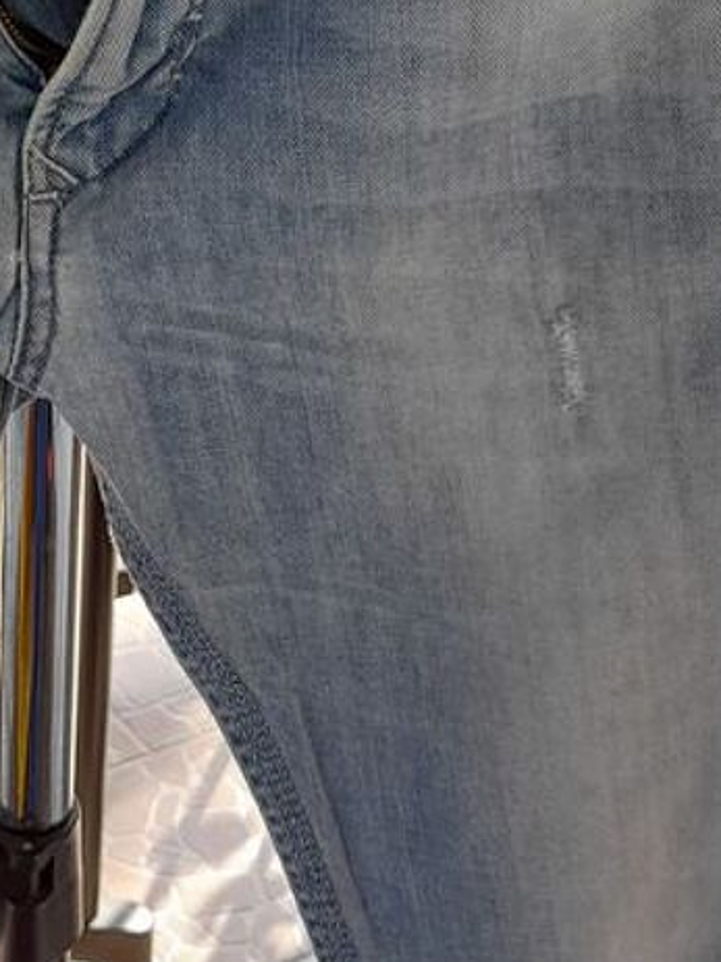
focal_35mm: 72
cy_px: 446
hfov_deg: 19.9
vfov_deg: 27.0
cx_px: 21
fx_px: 2000
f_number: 2
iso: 32
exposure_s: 1/50
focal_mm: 4.6
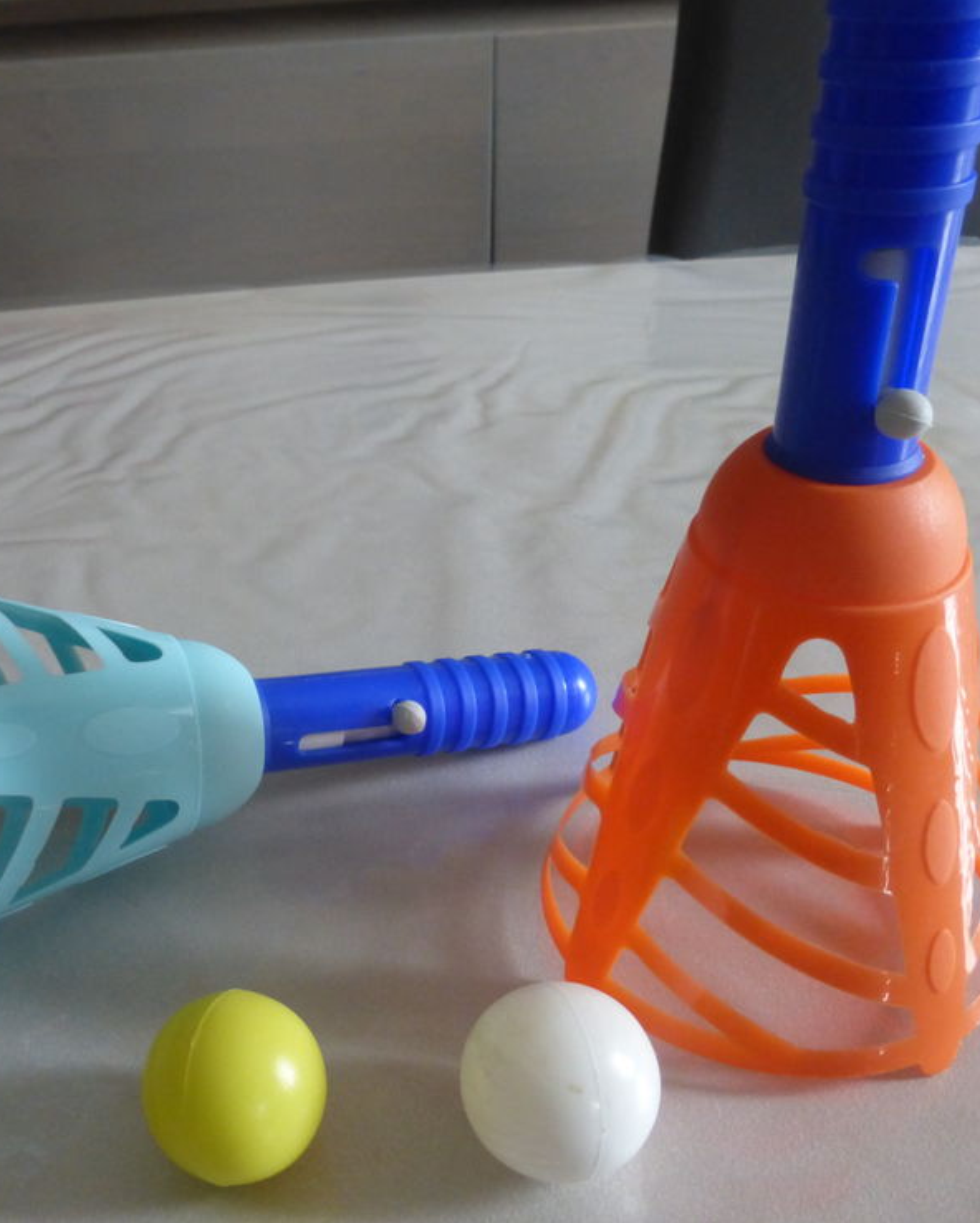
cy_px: 604
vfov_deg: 54.2
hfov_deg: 43.7
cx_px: 301
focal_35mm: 33
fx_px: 1195
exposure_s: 1/10
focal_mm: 4.3
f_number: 3.3
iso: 400
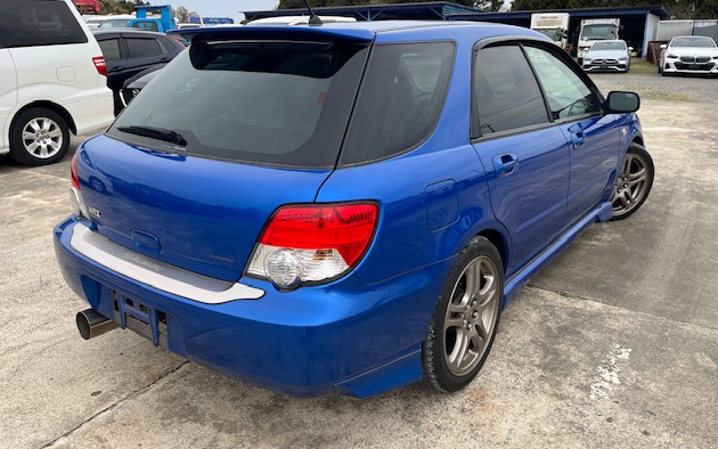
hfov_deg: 66.5
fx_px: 548
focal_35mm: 28
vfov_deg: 44.5
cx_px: 362
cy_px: 194
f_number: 1.6
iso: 50
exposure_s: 1/705
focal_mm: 5.1
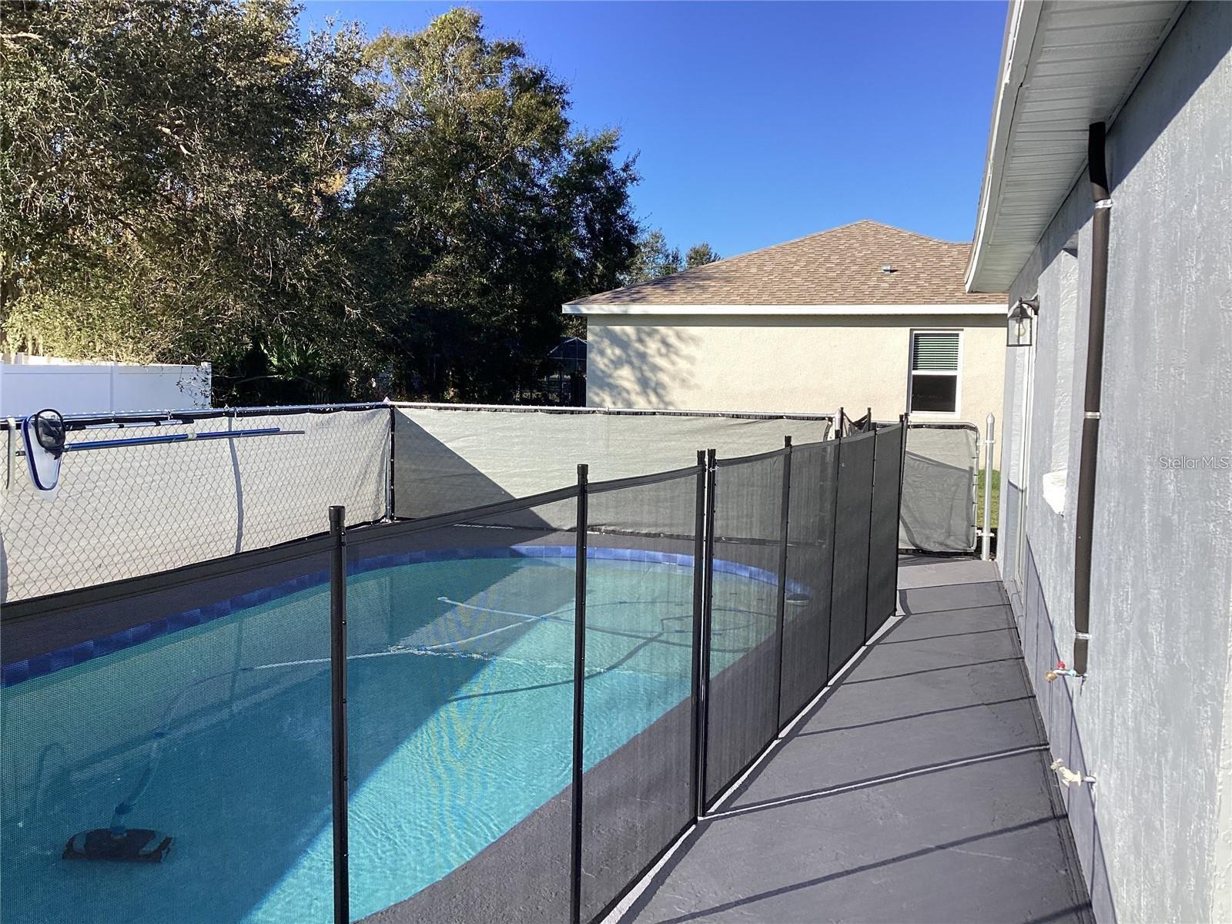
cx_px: 616
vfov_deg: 45.4
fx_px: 1103
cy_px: 462
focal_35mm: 31
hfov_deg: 58.4
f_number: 2.4
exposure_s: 1/876
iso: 25
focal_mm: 3.3
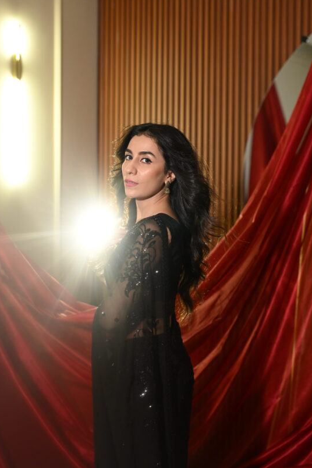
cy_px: 227
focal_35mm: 56
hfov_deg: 24.2
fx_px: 728
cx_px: 141
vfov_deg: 35.6
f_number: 2.2
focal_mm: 50
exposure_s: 1/200
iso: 2000
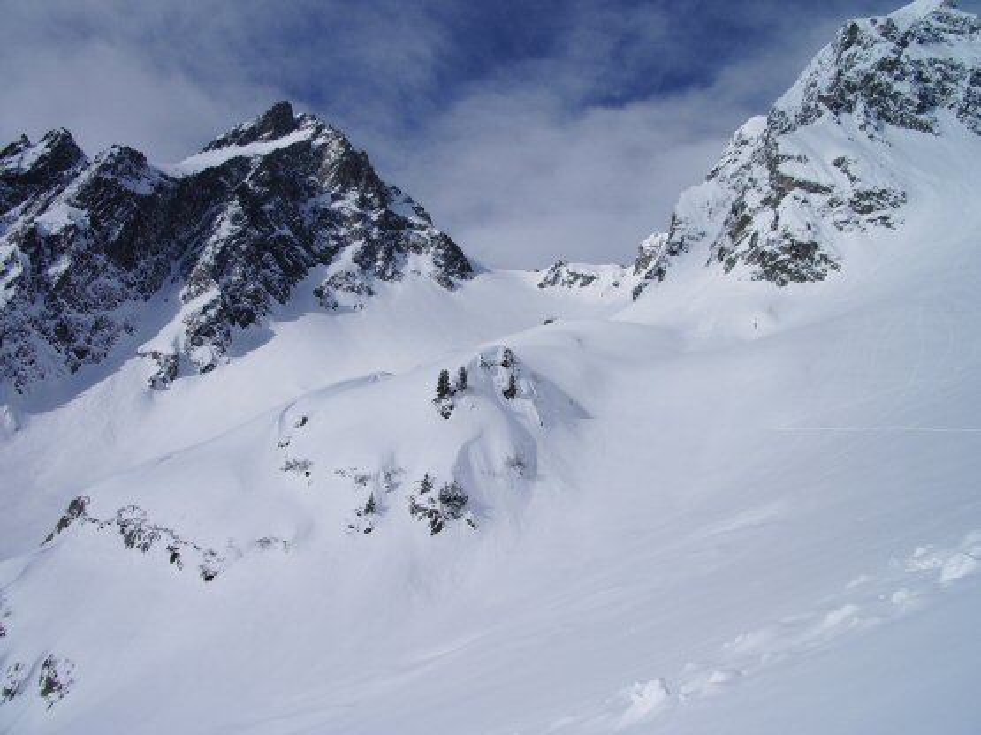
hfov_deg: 52.6
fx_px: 992
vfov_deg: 40.7
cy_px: 368
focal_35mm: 35
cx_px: 490
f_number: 4.3
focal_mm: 5.8
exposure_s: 1/1500
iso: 50
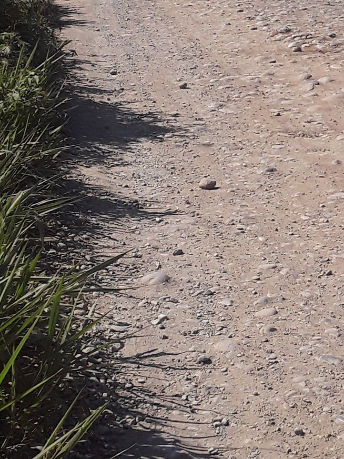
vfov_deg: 21.5
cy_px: 154
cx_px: 330
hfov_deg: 16.0
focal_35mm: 91
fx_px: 1206
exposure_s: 1/2012
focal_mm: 3.3
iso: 40
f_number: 2.2
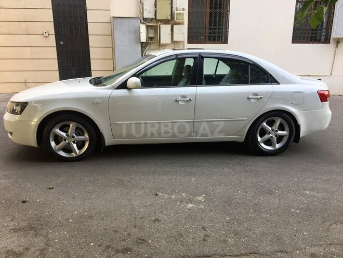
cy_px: 129
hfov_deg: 61.7
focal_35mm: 29
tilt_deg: -14.1
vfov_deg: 48.2
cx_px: 172
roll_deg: +0.1
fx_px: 287
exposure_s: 1/100
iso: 25
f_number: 2.2
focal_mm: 4.15
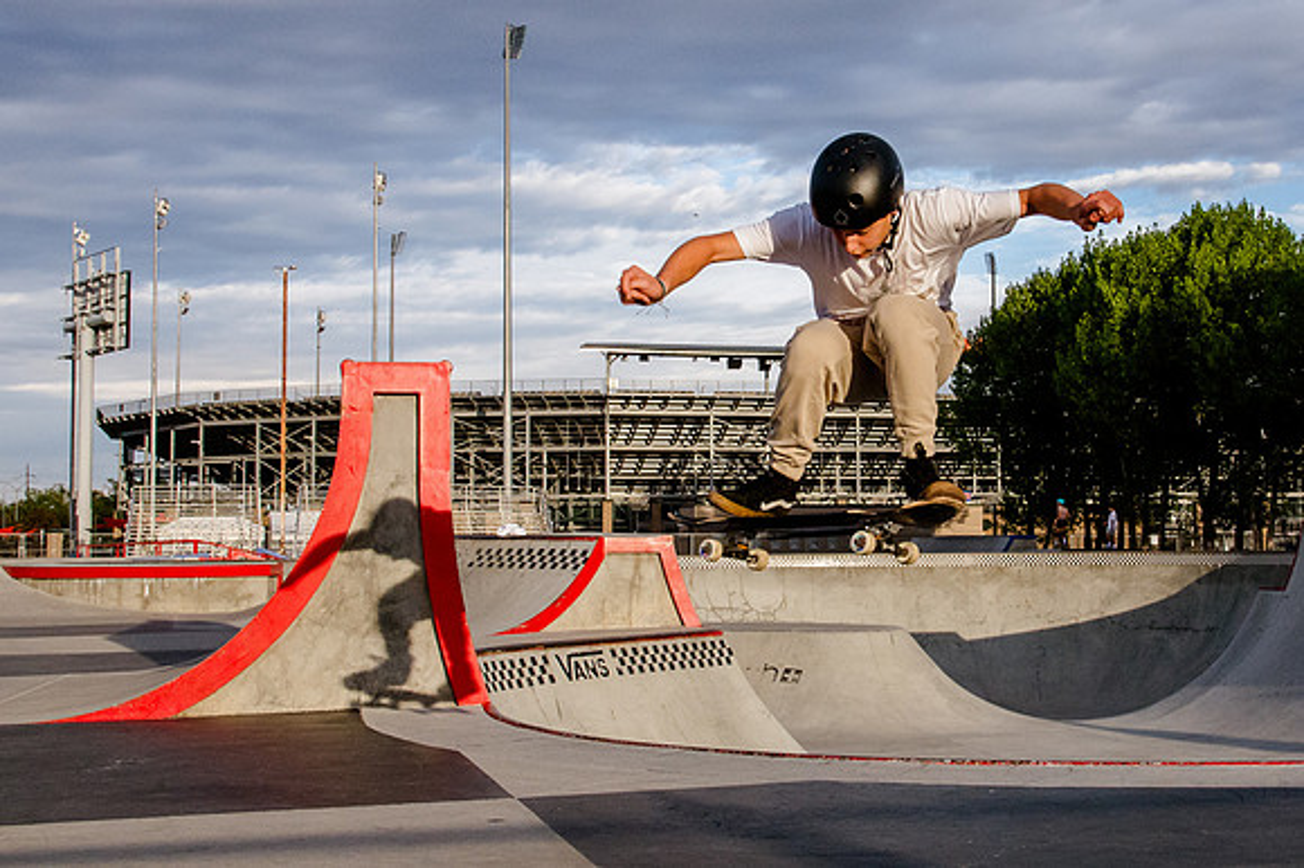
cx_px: 786
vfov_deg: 24.3
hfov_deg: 35.7
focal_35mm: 56
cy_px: 377
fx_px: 2017
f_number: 14
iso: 2500
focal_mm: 32
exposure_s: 1/640
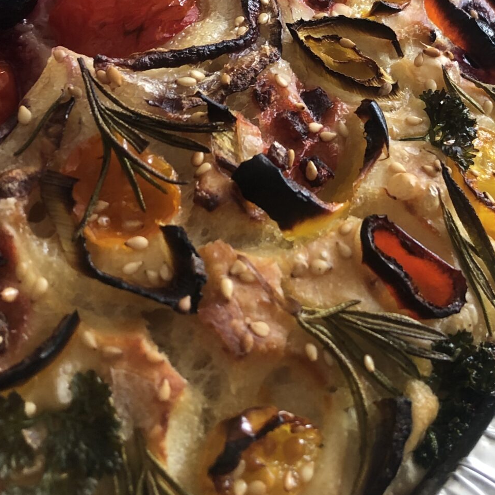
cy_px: -23
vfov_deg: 24.6
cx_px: 302
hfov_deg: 26.0
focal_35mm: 66
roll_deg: -4.0
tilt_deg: -37.8
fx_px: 1068
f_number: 1.8
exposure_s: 1/20
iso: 40
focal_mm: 3.99
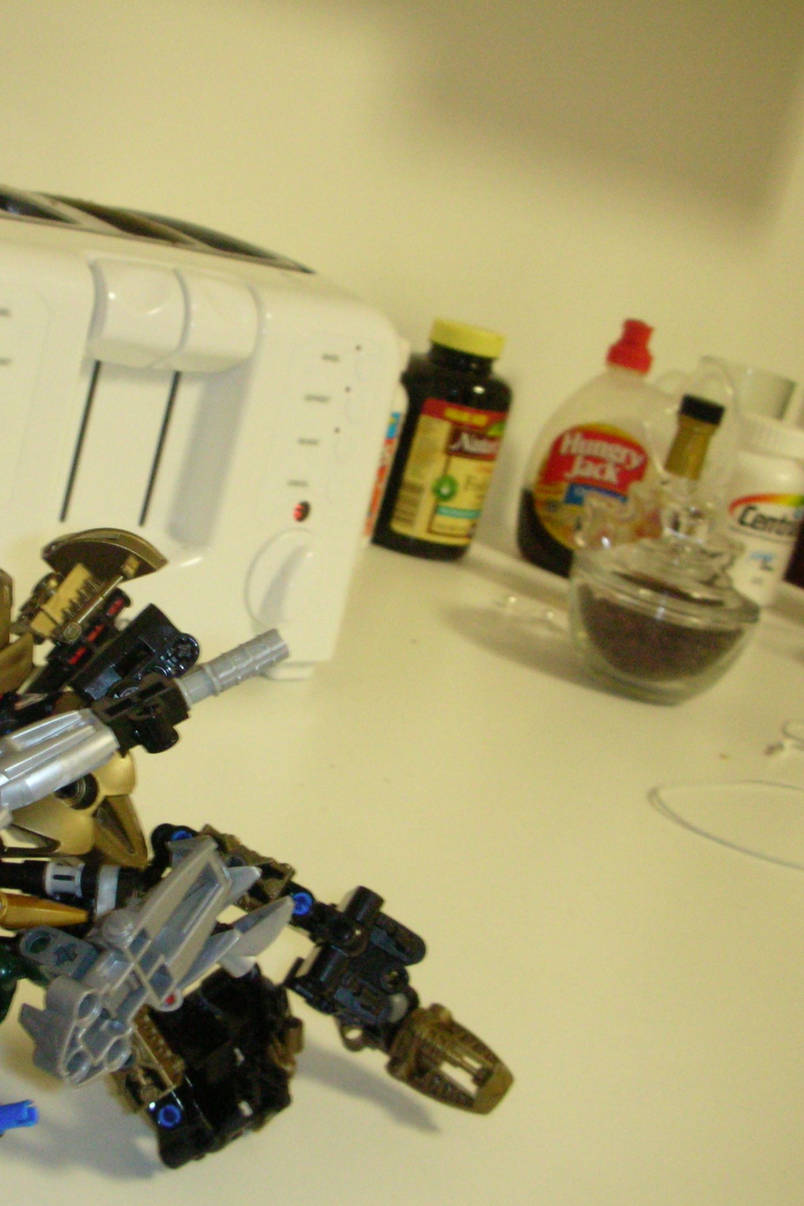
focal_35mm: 49
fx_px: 1641
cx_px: 138
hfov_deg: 26.9
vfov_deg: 40.3
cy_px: 606
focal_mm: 5.8
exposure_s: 1/12.6
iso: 200
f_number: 3
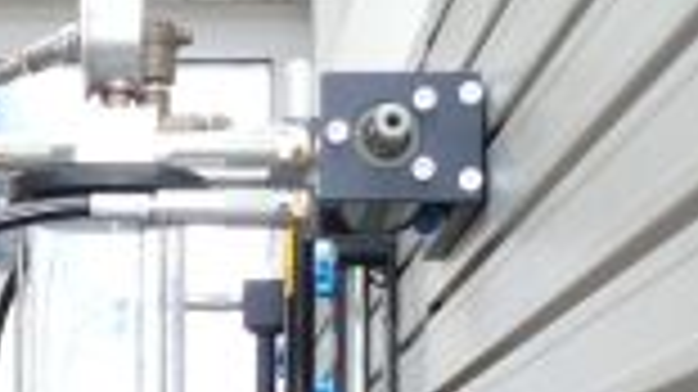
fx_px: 2053
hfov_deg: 17.7
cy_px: 518
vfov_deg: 10.6
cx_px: -275
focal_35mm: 111
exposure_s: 1/50
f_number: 2.8
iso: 100
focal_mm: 7.4
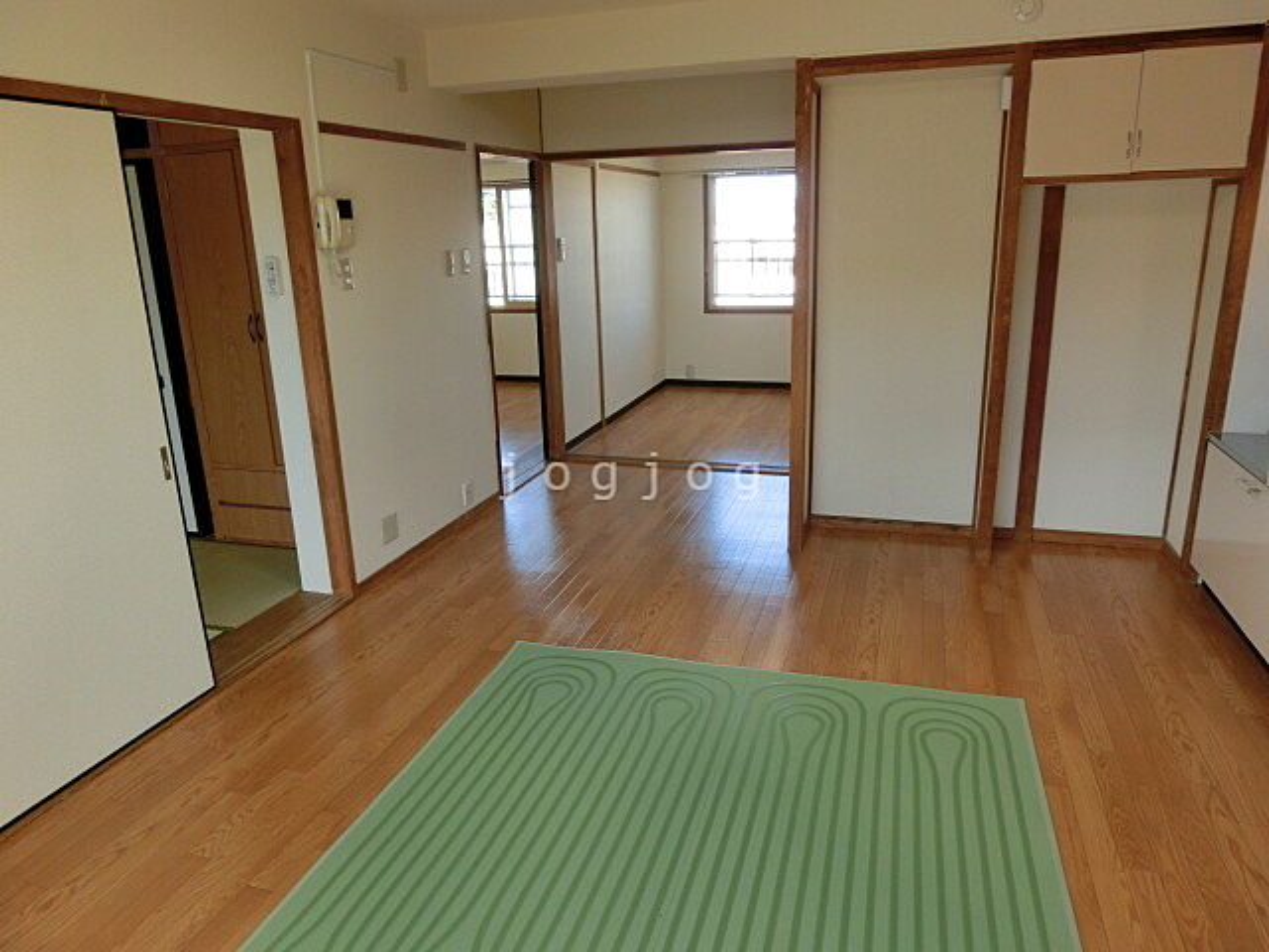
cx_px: 634
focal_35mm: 24
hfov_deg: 71.6
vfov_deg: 56.8
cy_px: 476
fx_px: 880
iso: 125
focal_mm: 4.24
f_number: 3
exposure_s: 1/125
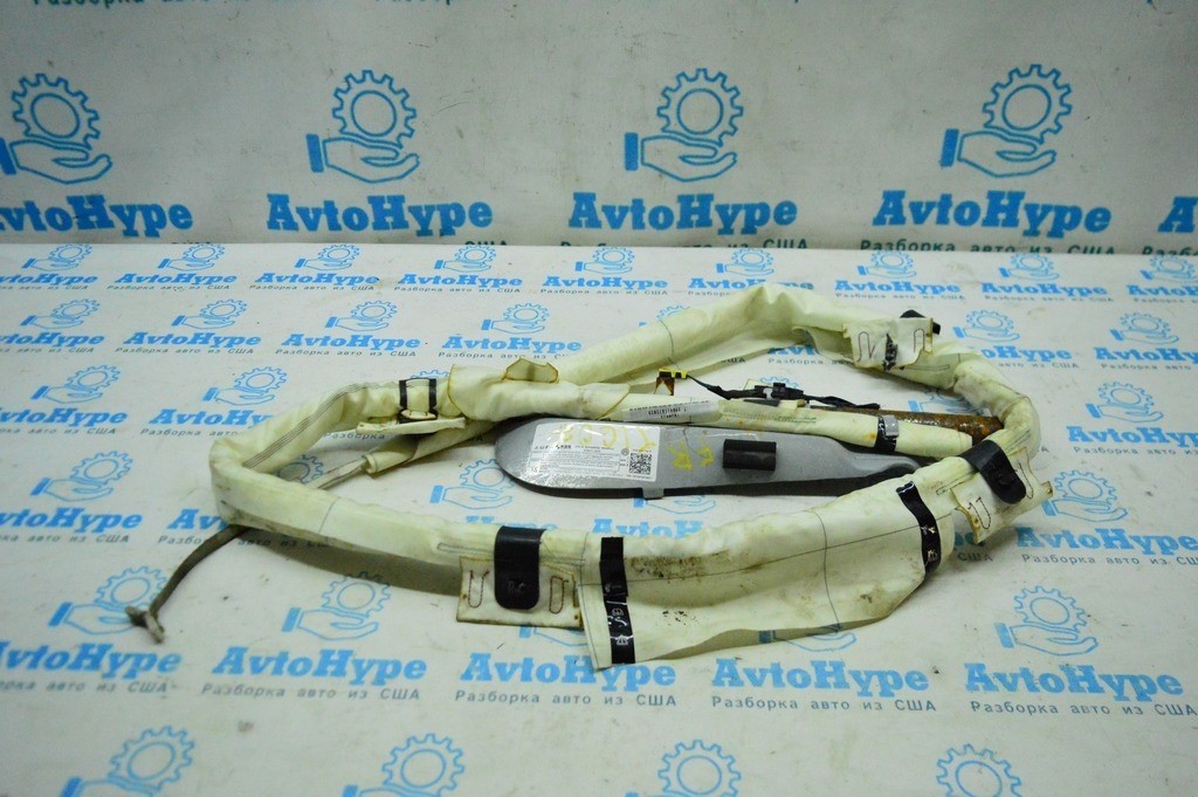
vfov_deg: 47.9
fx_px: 898
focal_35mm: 27
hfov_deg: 67.4
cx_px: 599
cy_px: 398
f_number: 3.5
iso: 6400
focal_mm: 18
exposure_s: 1/1600
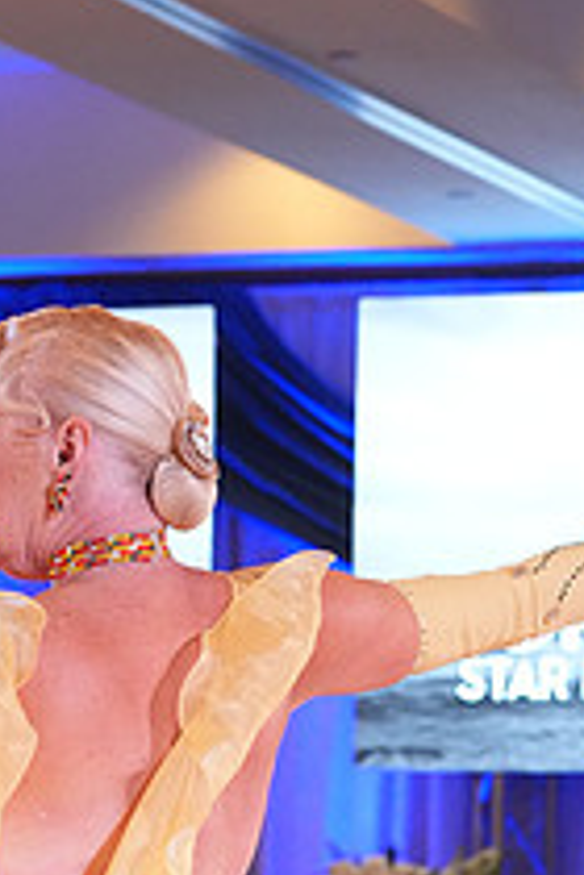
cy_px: 1188
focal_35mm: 248
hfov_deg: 5.5
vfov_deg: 8.2
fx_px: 6034
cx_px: -148
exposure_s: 1/320
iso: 5000
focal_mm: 90
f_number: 6.3
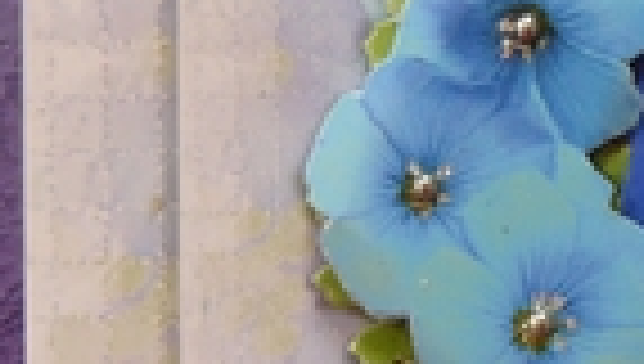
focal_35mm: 123
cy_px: 97
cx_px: 689
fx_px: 2104
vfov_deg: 9.9
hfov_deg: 16.9
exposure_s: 1/30
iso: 100
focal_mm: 6
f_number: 2.8
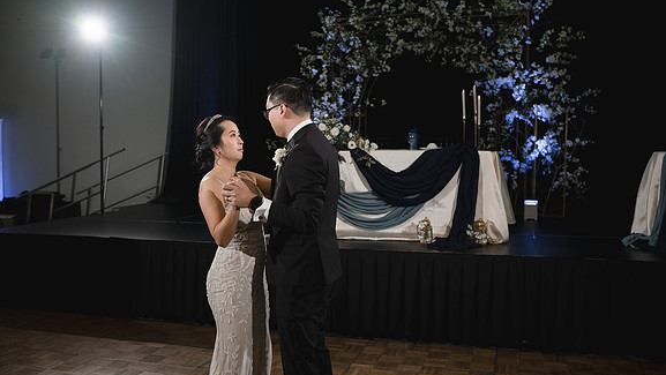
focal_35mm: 37
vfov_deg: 32.0
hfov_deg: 54.0
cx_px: 334
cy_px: 181
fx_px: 654
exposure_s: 1/200
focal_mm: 35
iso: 400
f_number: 4
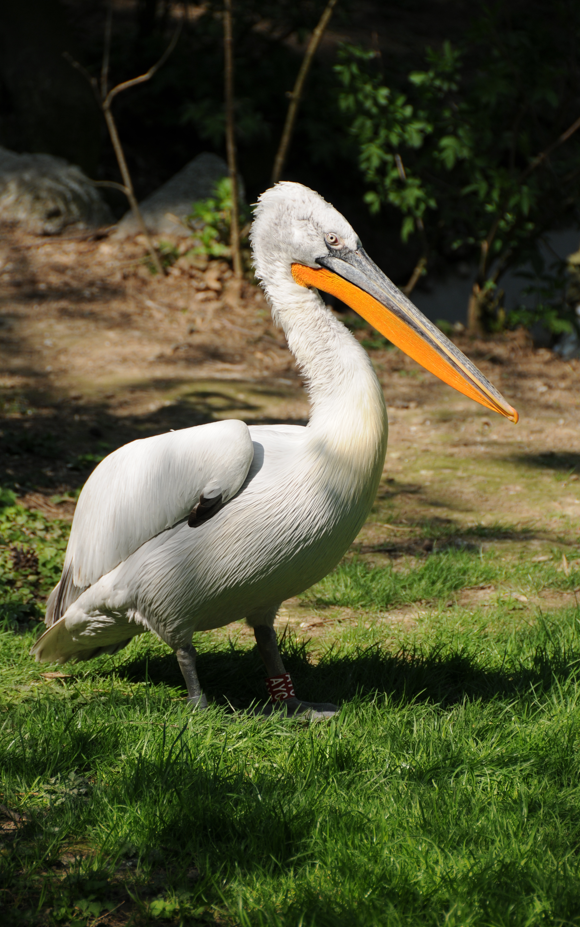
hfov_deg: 5.1
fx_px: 6575
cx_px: 303
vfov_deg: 8.1
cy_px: 463
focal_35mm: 260
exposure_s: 1/800
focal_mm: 170
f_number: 5.6
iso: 200
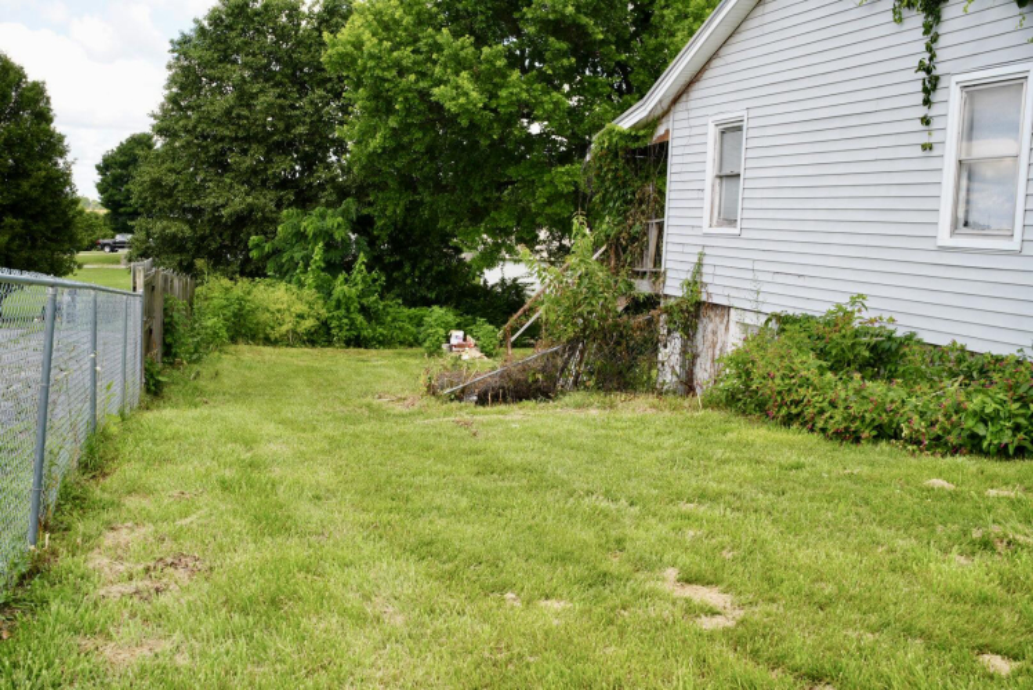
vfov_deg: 35.6
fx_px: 1077
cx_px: 516
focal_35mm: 38
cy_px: 345
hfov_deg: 51.2
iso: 100
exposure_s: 1/100
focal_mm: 25
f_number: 6.3
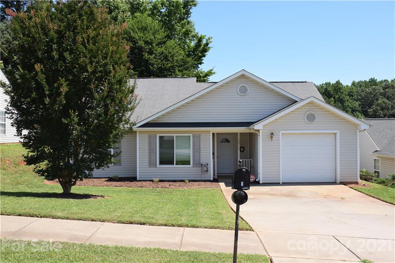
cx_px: 198
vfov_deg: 39.9
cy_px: 132
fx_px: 362
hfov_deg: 57.2
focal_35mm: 33
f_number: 7.1
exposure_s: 1/200
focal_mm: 22
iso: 100
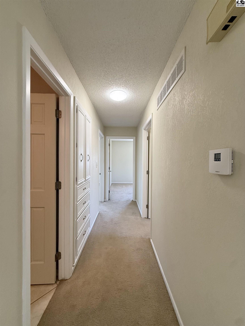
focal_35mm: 14
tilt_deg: -0.5
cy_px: 163
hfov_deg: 85.7
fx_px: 132
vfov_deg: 102.1
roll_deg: -1.2
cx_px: 122
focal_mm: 2.22
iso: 160
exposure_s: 1/120
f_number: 2.2
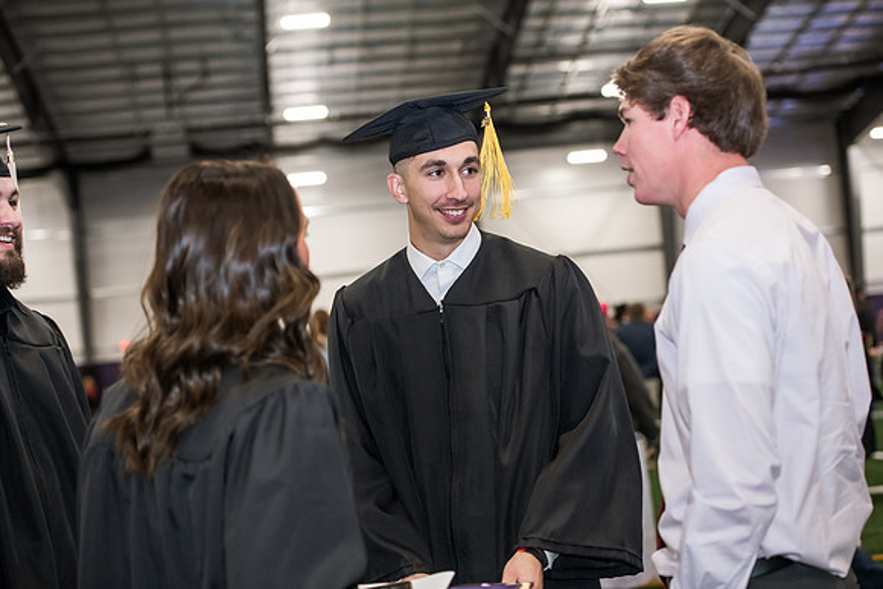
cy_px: 294
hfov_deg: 28.8
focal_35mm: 70
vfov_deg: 19.5
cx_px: 442
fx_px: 1717
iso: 2000
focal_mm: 70
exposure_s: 1/200
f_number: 3.5
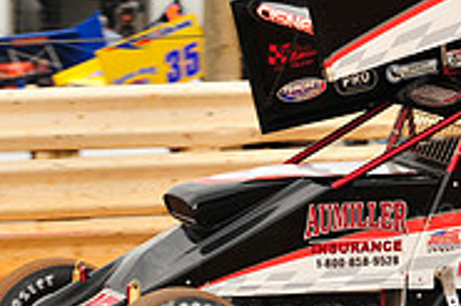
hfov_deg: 4.2
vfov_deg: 2.8
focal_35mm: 487
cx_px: 473
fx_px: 6231
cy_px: 122
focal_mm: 155
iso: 640
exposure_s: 1/320
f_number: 8
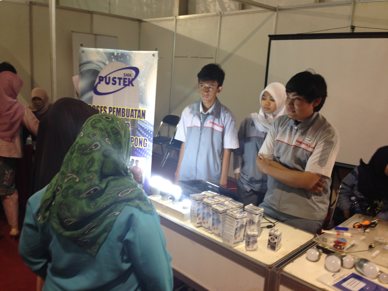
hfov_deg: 55.4
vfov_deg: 42.9
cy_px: 146
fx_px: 370
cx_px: 194
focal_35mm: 33
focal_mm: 4.12
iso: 50
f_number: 2.4
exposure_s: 1/20
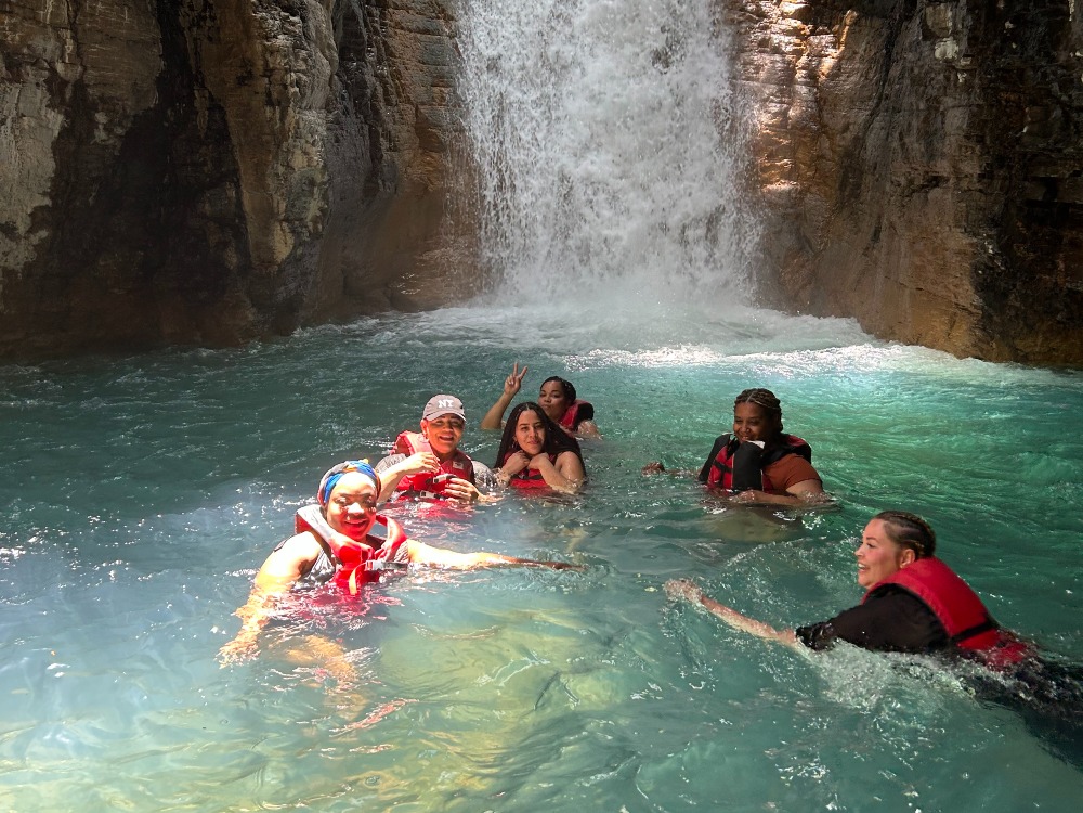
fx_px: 813
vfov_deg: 53.1
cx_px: 542
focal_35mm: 26
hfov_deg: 67.3
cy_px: 406
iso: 50
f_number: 1.5
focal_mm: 5.7
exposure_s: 1/132
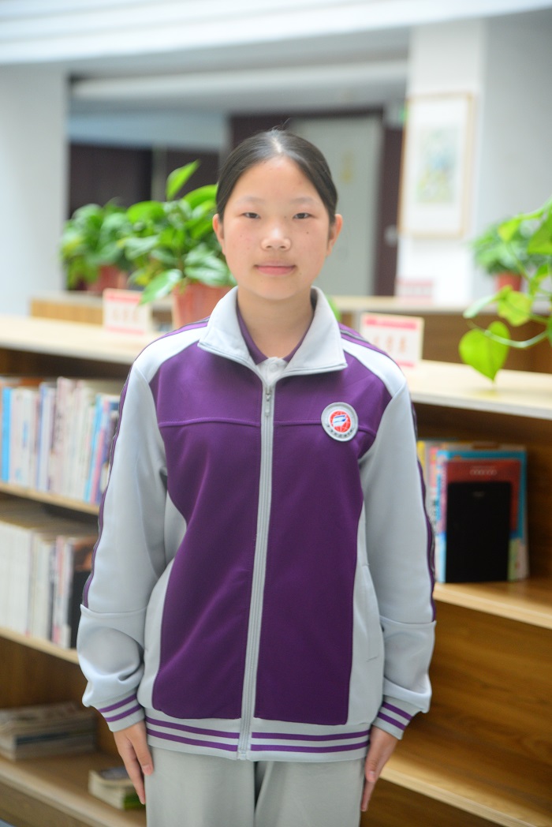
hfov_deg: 14.9
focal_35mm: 92
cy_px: 414
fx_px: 2113
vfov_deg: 22.1
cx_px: 276
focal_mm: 92
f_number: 4
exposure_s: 1/250
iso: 1600
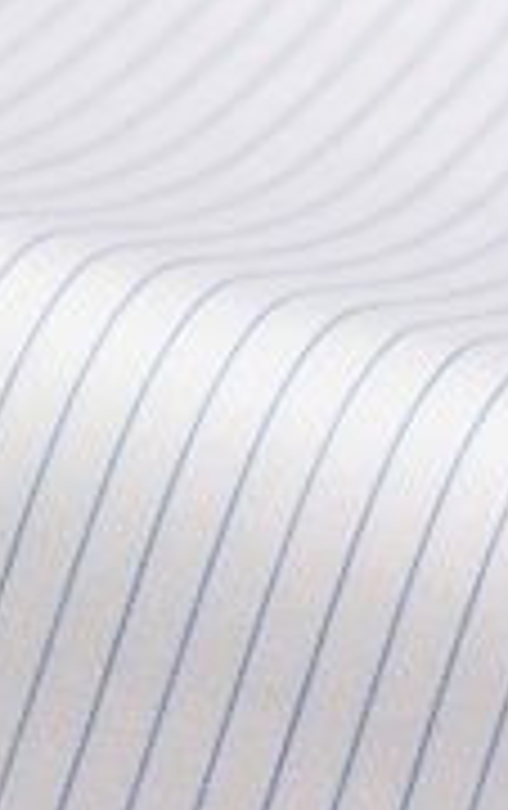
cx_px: -335
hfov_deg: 4.5
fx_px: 6426
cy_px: 992
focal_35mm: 291
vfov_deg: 7.1
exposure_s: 1/160
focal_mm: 85
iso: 100
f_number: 8
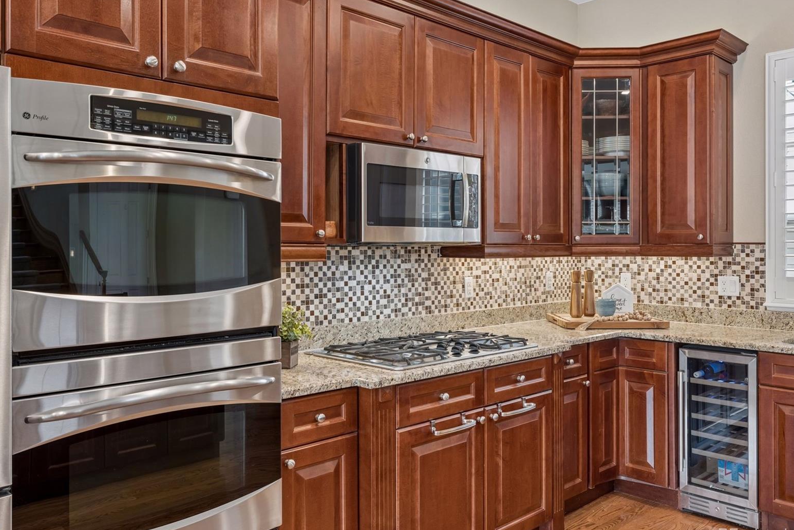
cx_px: 391
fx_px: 662
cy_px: 271
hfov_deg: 61.9
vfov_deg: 43.6
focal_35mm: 30
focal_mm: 29
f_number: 9
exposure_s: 1/8
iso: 400
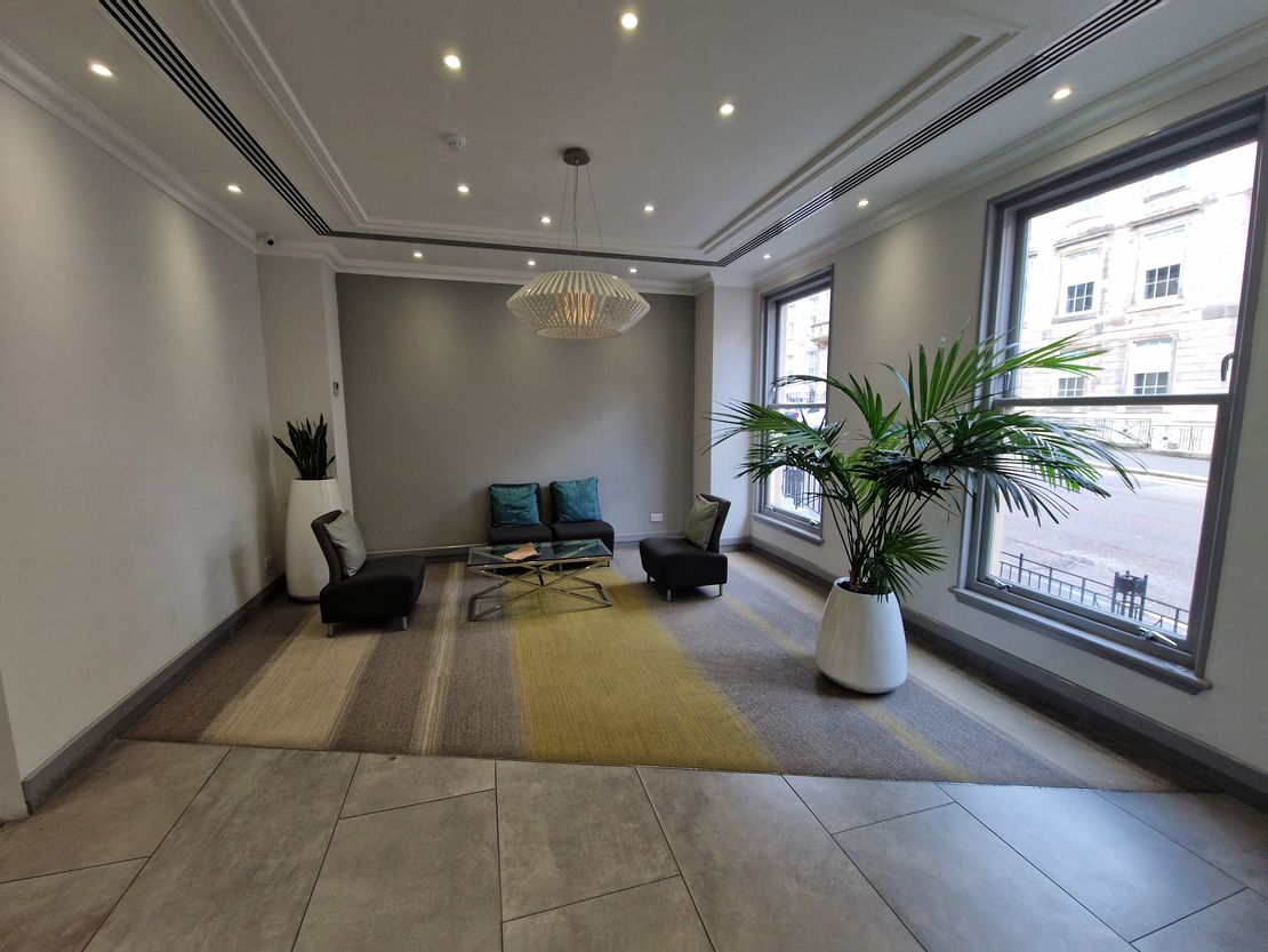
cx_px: 634
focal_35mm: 13
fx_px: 476
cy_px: 476
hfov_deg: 106.2
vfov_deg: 89.9
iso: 100
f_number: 2.2
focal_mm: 2.2
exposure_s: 1/100
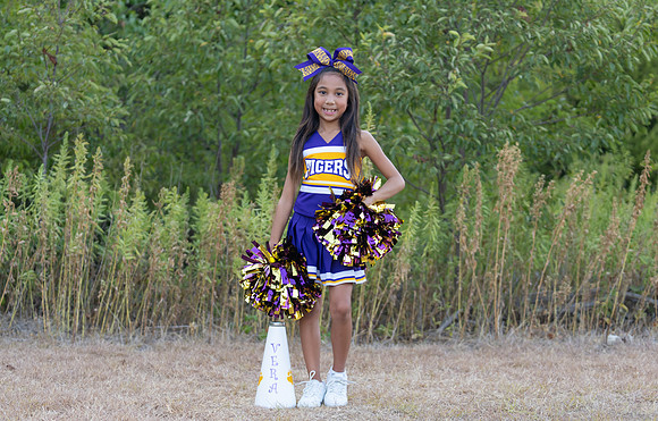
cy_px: 213
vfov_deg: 17.3
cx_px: 324
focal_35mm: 77
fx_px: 1382
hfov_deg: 26.8
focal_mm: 70
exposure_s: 1/320
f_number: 2.8
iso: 320
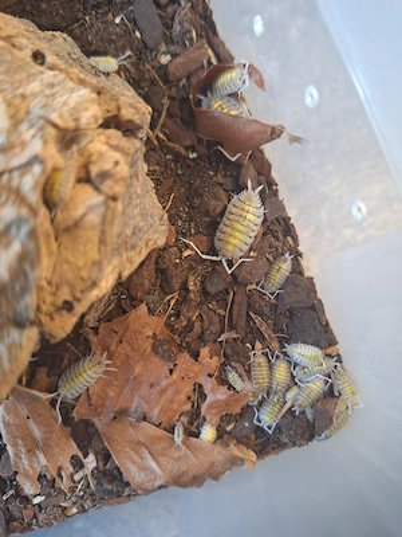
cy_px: 268
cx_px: 201
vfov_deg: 73.9
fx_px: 356
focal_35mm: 23
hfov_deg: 58.9
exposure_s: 1/25
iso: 320
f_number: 1.8
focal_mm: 5.54
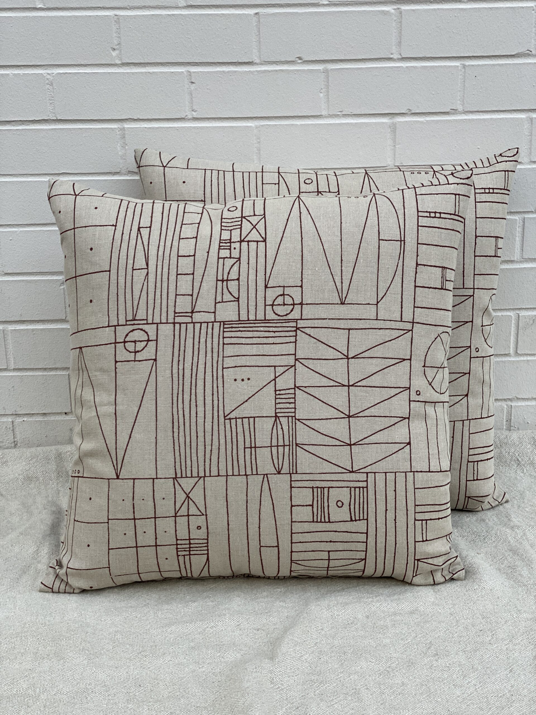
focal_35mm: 52
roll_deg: +1.1
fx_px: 1074
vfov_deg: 36.8
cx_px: 268
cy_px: 358
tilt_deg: -17.3
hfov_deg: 28.0
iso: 80
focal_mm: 6
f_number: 2
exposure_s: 1/122
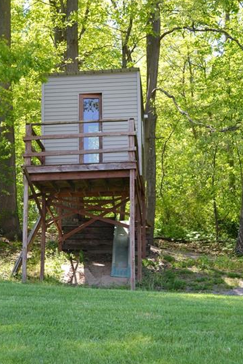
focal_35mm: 64
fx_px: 648
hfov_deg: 21.2
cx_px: 88
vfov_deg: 31.4
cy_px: 208
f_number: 5.6
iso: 140
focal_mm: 30
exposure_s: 1/125
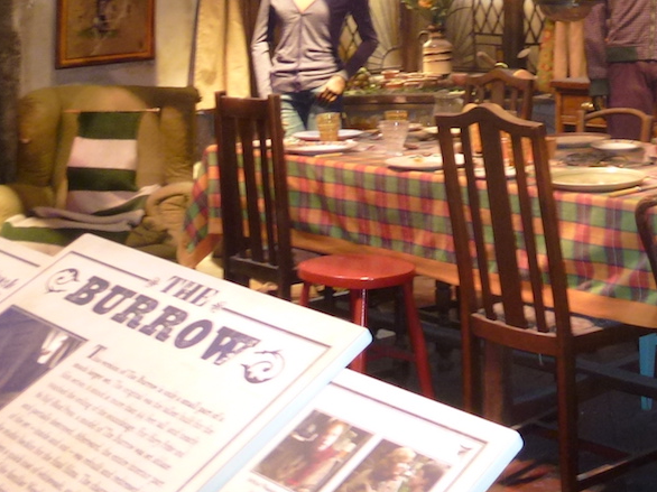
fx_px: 1119
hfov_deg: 30.2
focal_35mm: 59
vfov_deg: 23.0
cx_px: 674
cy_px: -76
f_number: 3.3
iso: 160
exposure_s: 1/4
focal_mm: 4.3
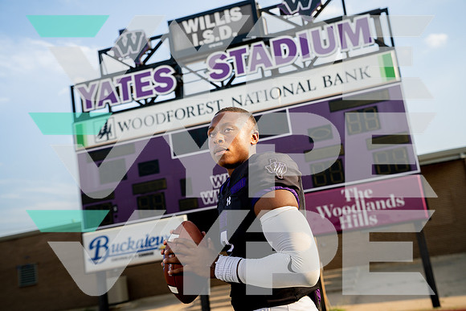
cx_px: 233
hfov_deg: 41.9
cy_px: 156
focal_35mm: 47
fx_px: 609
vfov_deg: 28.7
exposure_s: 1/800
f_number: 4.5
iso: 200
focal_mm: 47
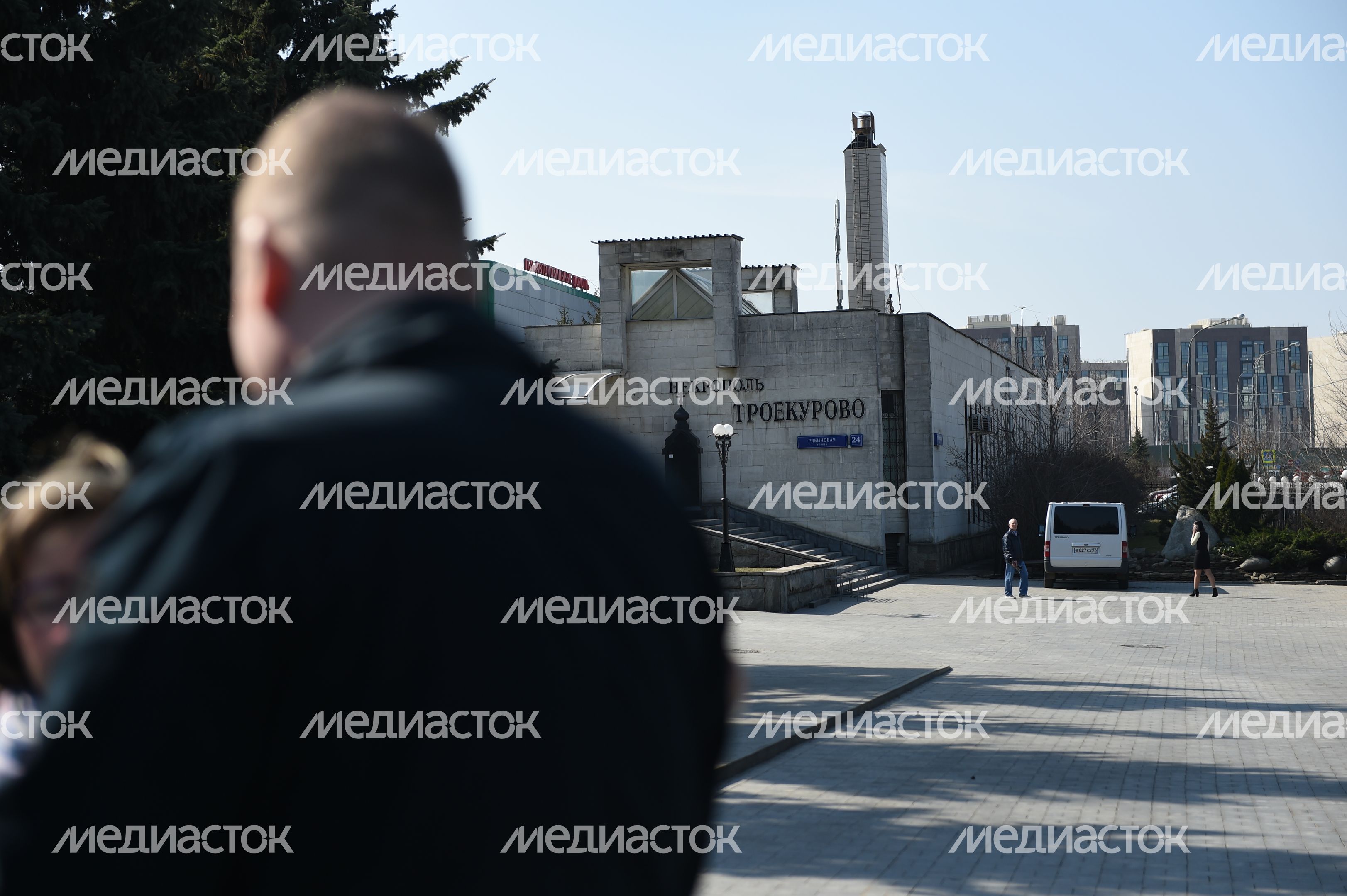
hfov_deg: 28.9
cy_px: 448
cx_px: 674
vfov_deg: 19.4
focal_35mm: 70
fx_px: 2618
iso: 250
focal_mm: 70
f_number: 3.5
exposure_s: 1/3200
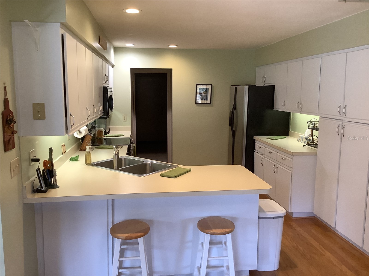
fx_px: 330
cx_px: 184
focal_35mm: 31
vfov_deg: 45.4
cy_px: 138
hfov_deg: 58.4
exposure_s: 1/60
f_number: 2.4
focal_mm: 3.3
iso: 160
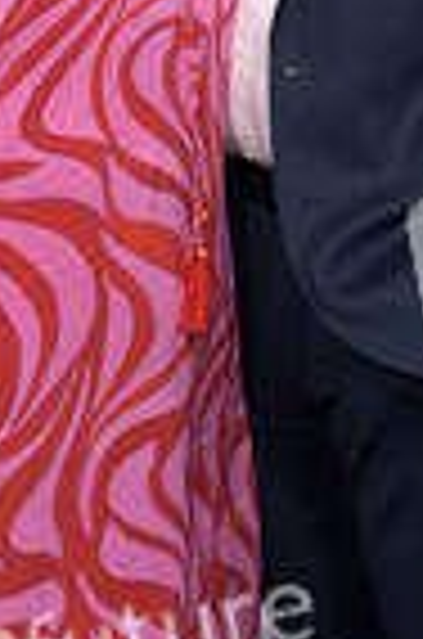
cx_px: 230
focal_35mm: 175
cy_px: 18
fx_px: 3099
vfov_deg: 11.7
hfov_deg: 7.8
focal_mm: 62
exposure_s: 1/160
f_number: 8
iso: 500
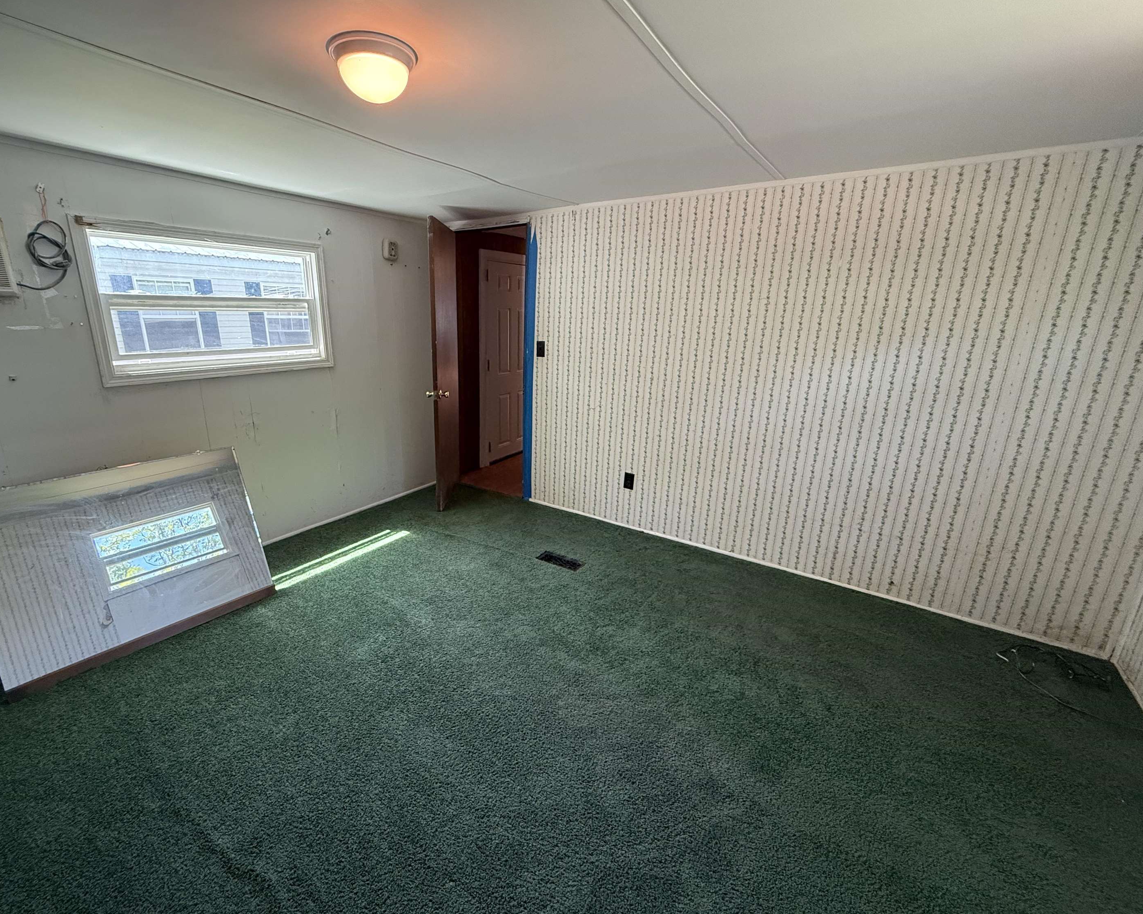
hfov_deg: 96.6
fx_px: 507
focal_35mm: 15
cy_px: 453
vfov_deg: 84.0
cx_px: 526
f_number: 2.2
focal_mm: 2.22
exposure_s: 1/120
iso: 400
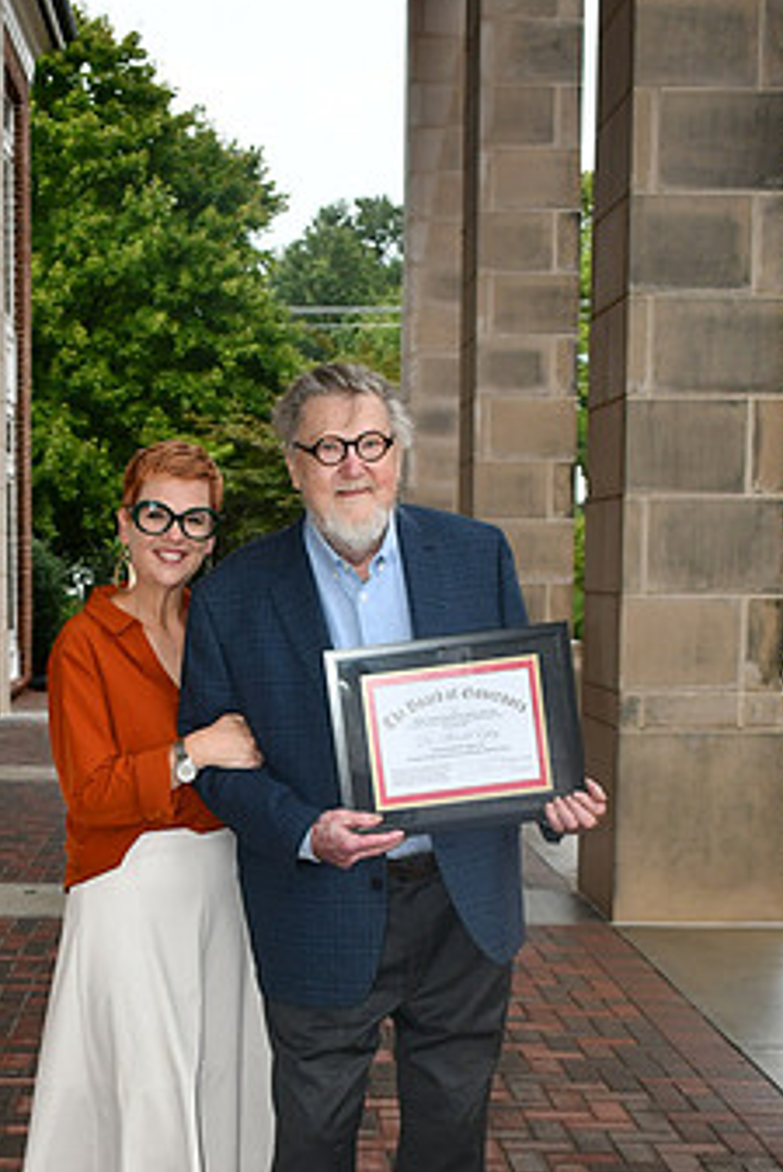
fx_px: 2021
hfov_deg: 21.8
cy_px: 817
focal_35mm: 62
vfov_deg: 32.0
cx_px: 228
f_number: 3.5
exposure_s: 1/125
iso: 320
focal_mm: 18
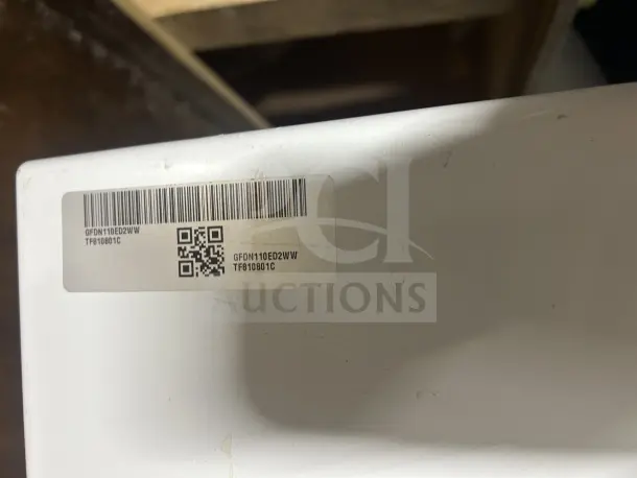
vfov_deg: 53.1
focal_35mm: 26
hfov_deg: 67.3
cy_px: 239
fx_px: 479
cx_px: 318
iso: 250
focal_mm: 5.7
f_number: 1.5
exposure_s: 1/60
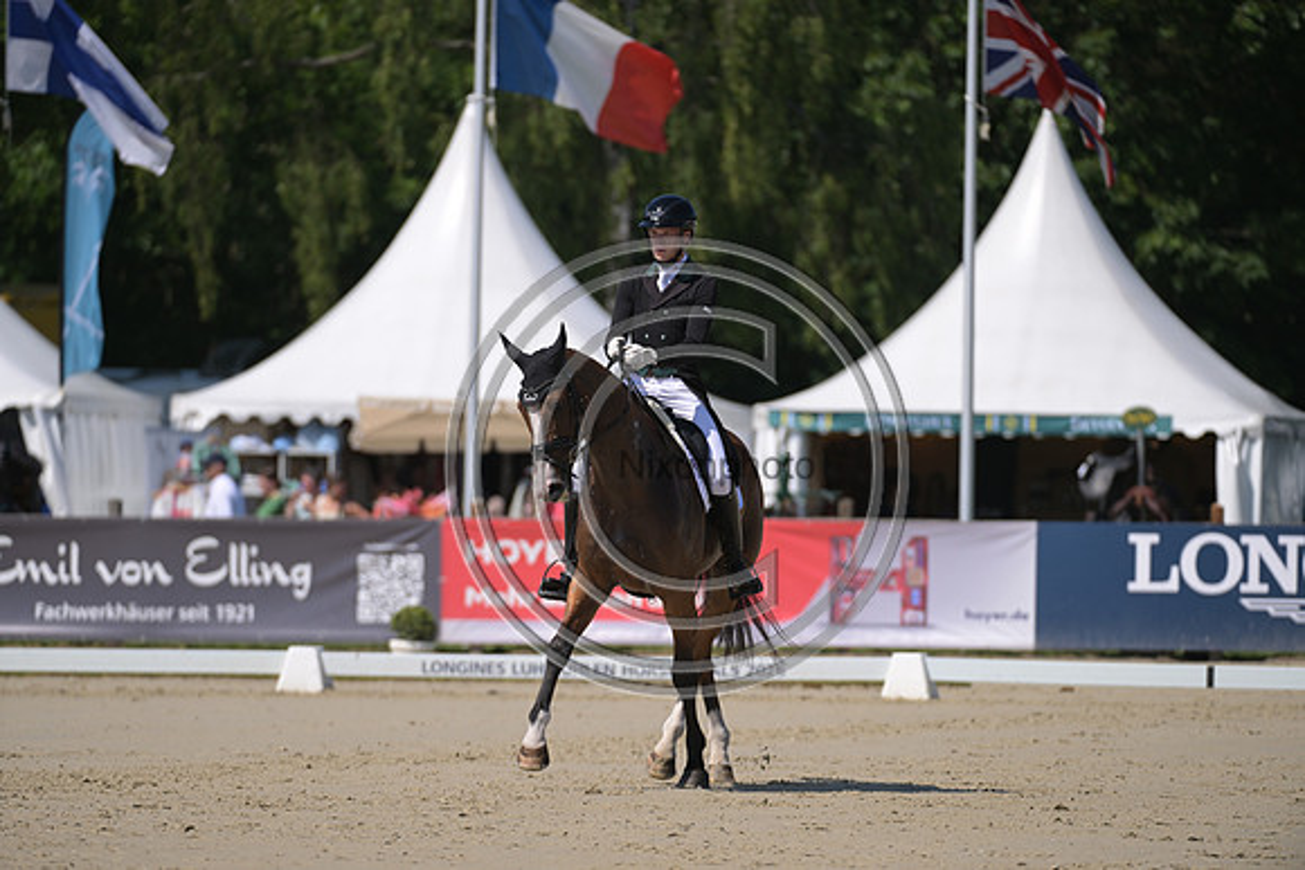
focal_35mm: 360
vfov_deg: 3.8
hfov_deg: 5.7
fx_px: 13052
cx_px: 652
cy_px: 435
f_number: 5
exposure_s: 1/1250
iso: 140
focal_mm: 360
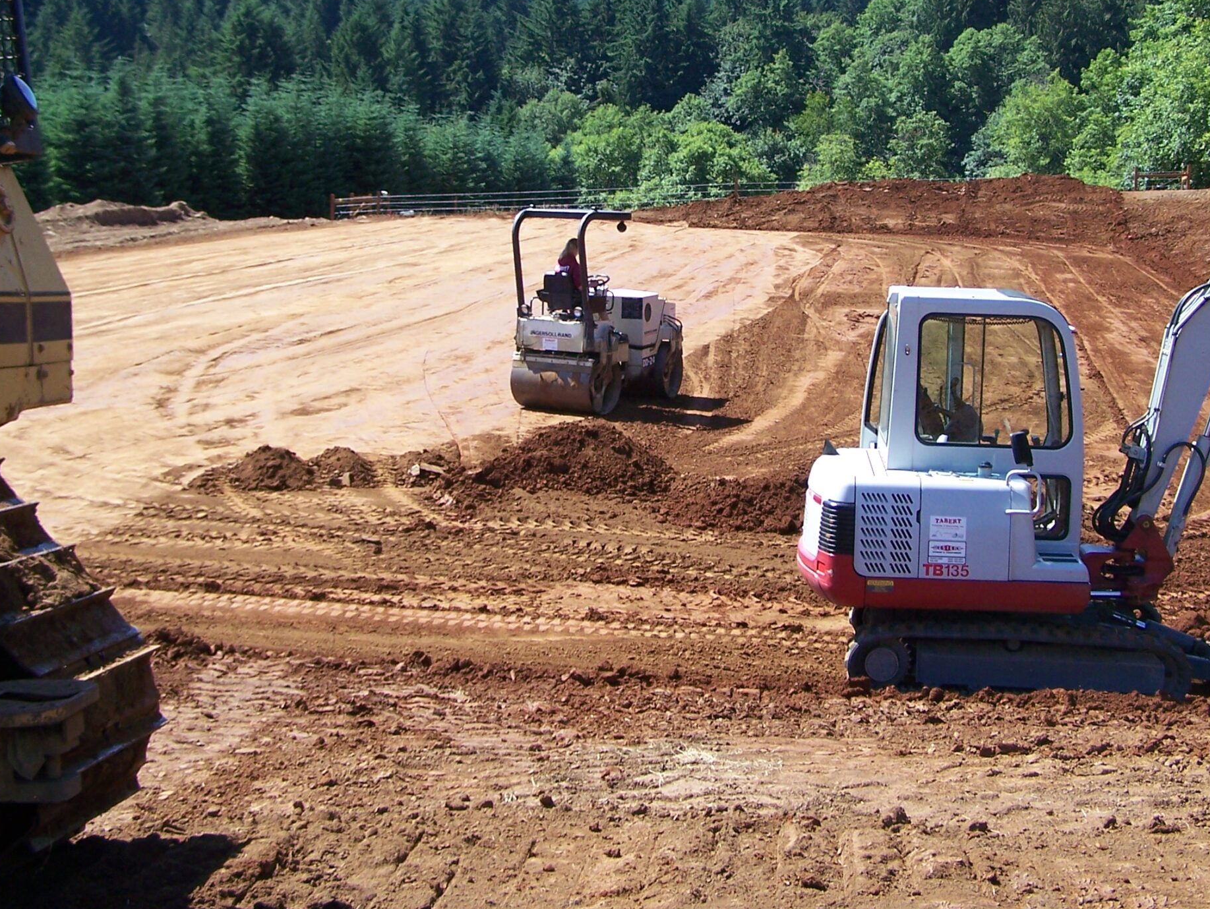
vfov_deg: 27.4
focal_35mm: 53
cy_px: 297
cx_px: 719
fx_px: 1854
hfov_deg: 36.0
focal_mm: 6.3
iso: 80
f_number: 2.8
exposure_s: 1/640
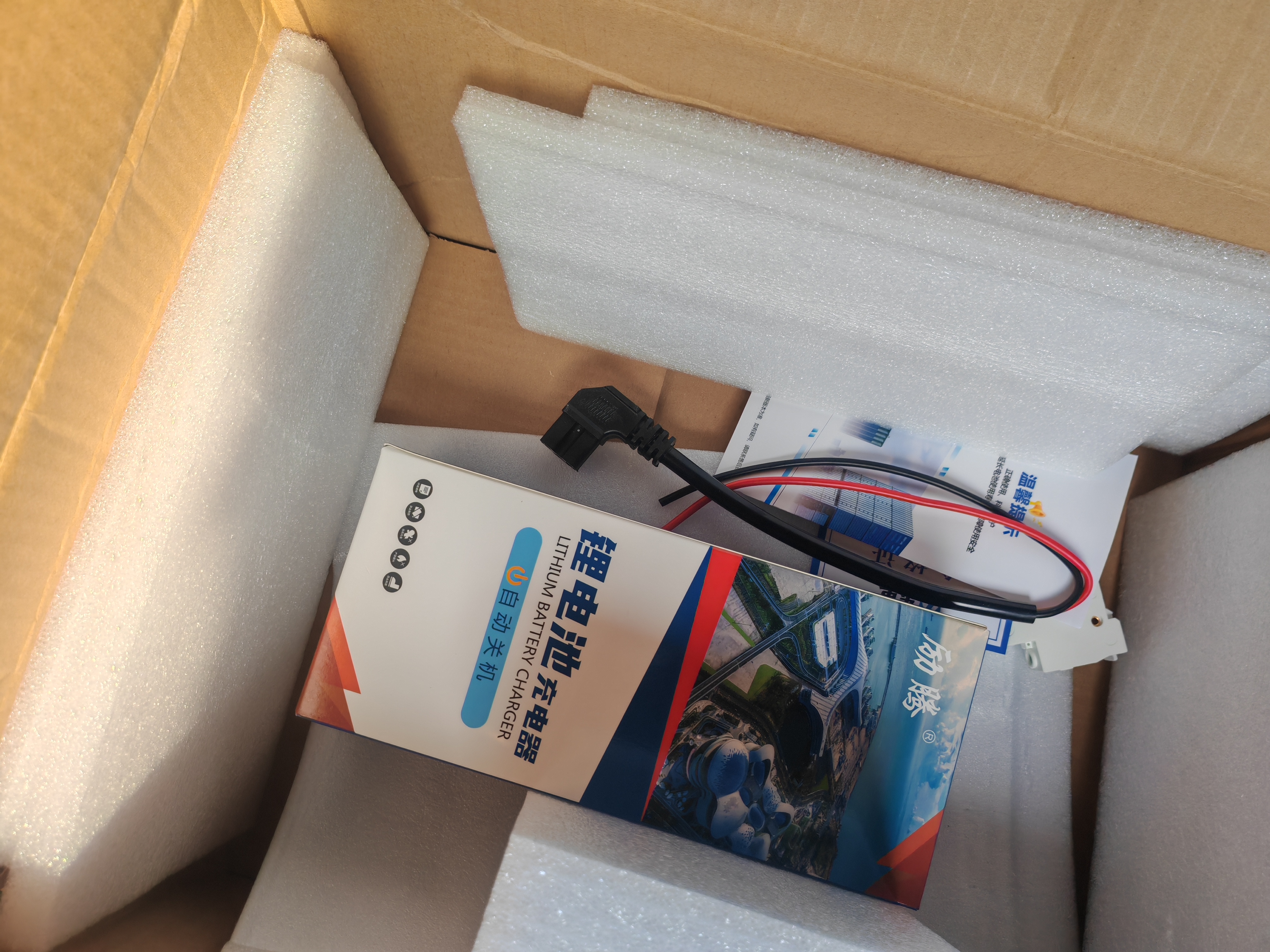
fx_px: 991
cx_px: 635
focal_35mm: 27
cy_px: 476
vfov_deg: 51.4
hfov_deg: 65.3
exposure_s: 1/650
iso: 50
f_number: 1.95
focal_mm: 5.52
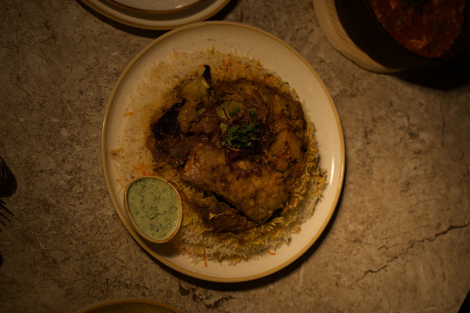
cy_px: 156
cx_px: 235
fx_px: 522
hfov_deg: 48.5
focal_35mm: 40
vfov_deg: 33.4
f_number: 4.5
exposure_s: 1/500
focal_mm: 40
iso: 100
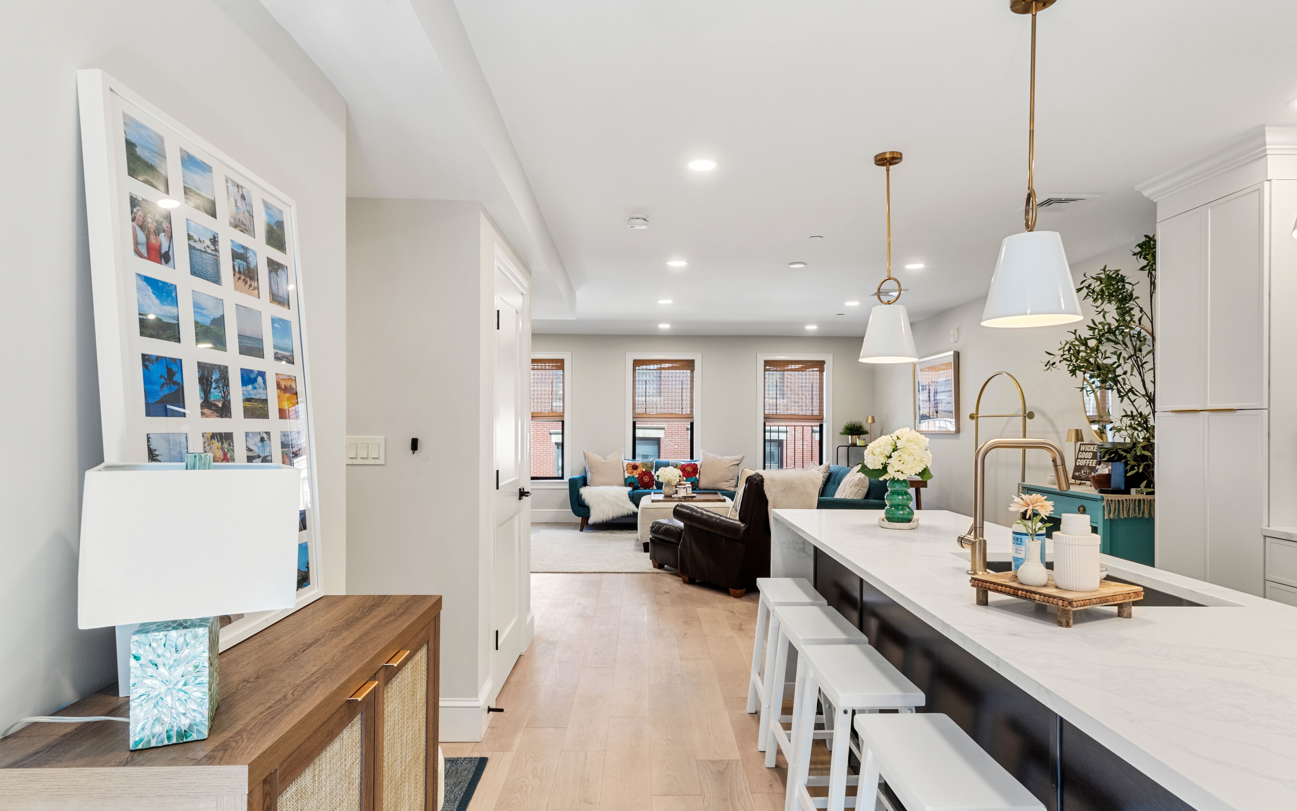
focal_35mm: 20
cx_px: 661
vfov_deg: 59.6
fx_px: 707
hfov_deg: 85.0
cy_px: 425
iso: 640
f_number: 11
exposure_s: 1/4
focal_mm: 19
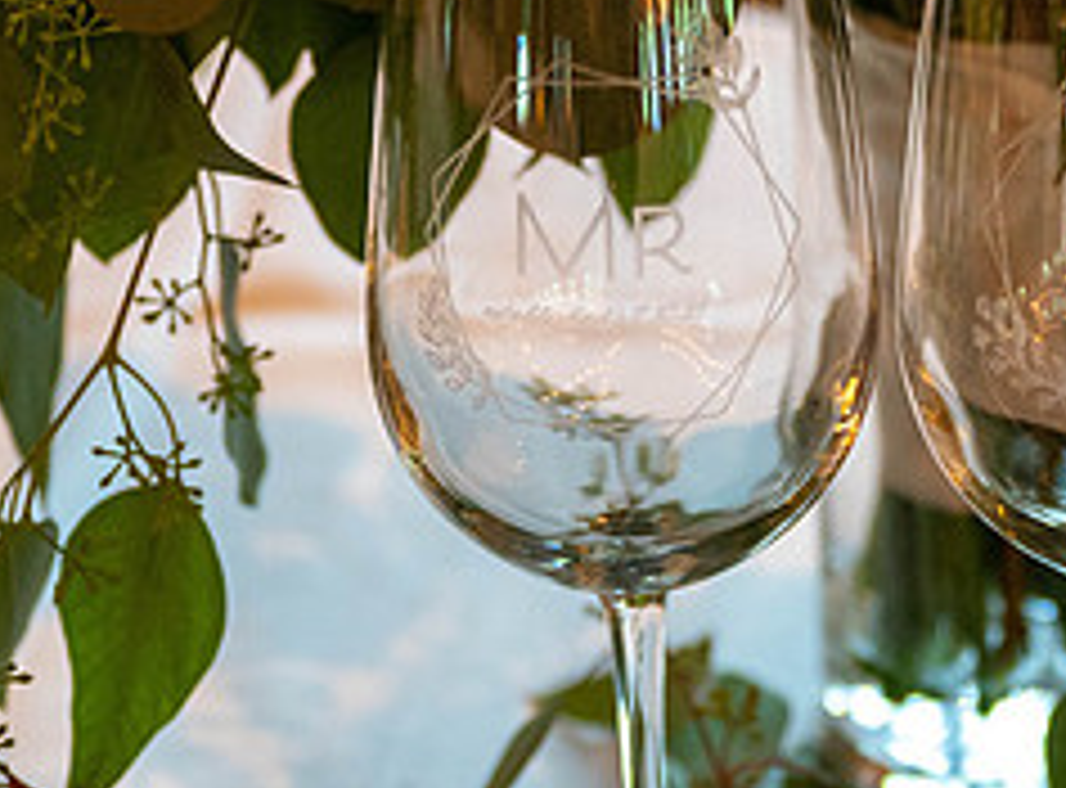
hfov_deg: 17.2
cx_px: 996
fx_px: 3461
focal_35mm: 113
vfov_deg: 12.9
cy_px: 209
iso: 3200
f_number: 2.8
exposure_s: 1/100
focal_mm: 43
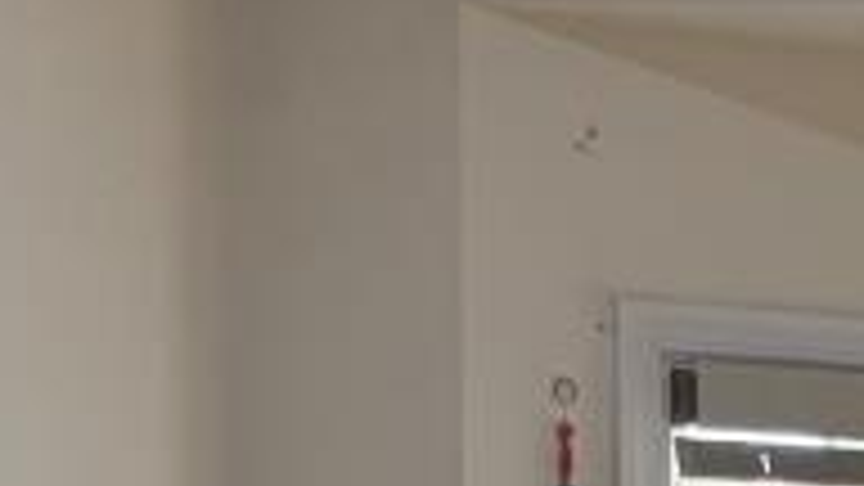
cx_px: 2178
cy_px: 1001
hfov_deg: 8.7
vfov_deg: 5.4
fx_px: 5063
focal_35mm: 221
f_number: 1.6
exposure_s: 1/204
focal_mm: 5.96
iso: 100
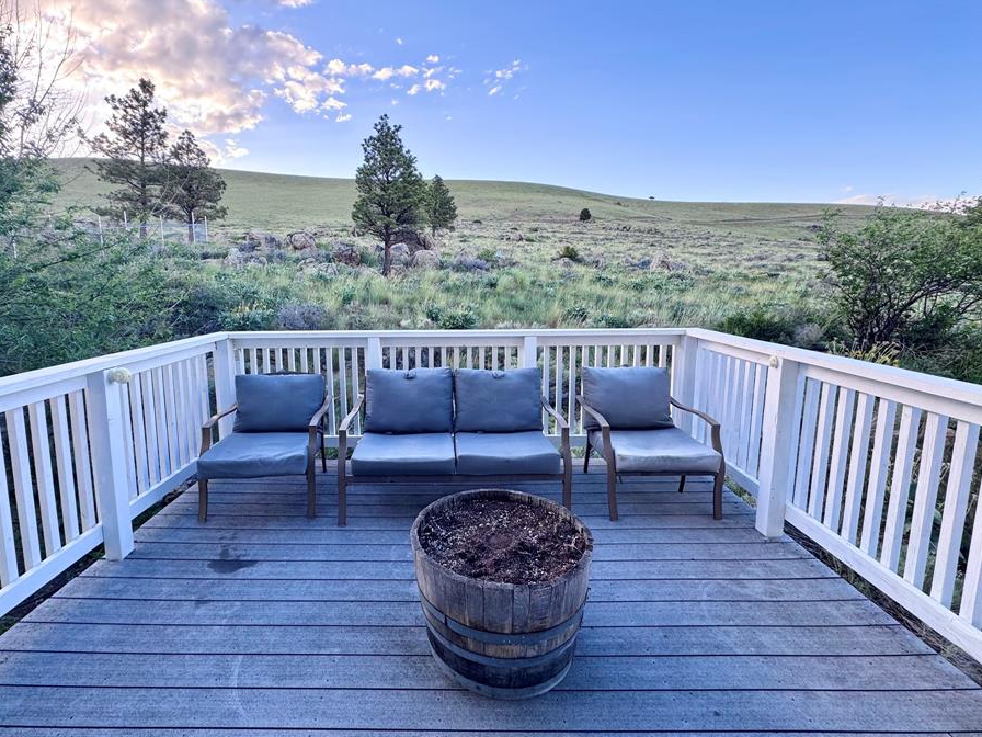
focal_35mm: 16
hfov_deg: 94.2
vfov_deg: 77.9
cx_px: 444
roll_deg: +0.0
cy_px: 333
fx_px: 454
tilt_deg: -7.5
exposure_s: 1/99
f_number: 2.2
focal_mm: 2.22
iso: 40
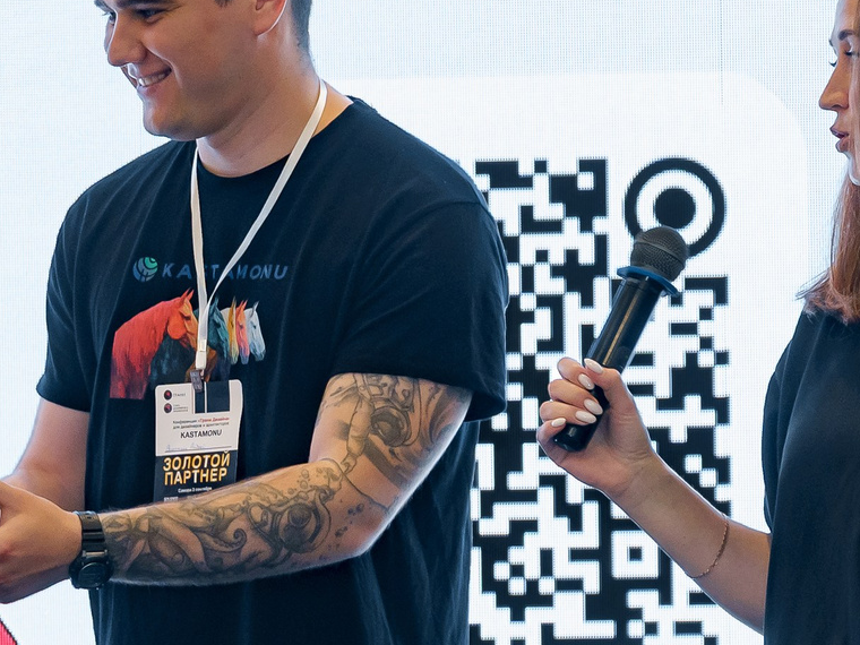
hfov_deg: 7.3
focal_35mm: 269
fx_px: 6683
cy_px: 514
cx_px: -192
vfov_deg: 5.5
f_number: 4
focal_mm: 83
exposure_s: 1/125
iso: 1000
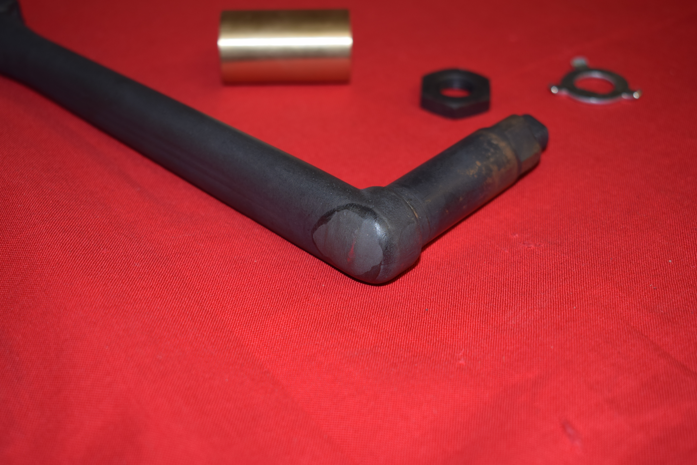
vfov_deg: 25.1
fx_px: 1046
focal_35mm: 54
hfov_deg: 36.9
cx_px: 348
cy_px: 232
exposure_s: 1/25
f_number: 5
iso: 160
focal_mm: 36
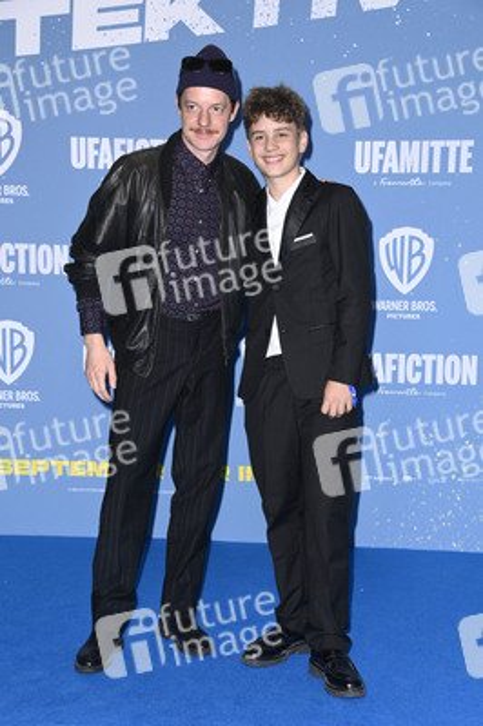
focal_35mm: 72
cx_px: 242
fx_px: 1451
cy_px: 363
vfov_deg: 28.1
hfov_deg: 18.9
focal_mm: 72
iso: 1000
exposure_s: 1/250
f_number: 6.3
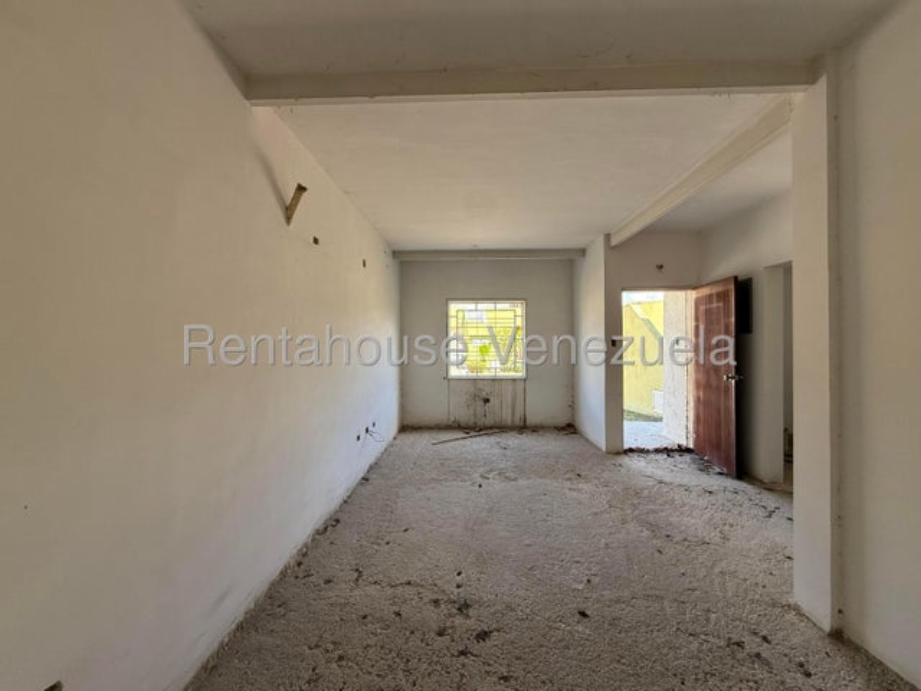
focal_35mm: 14
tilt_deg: -0.8
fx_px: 372
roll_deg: +0.3
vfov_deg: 85.7
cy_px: 346
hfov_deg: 102.1
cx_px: 460
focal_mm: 2.22
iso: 64
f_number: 2.2
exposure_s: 1/99
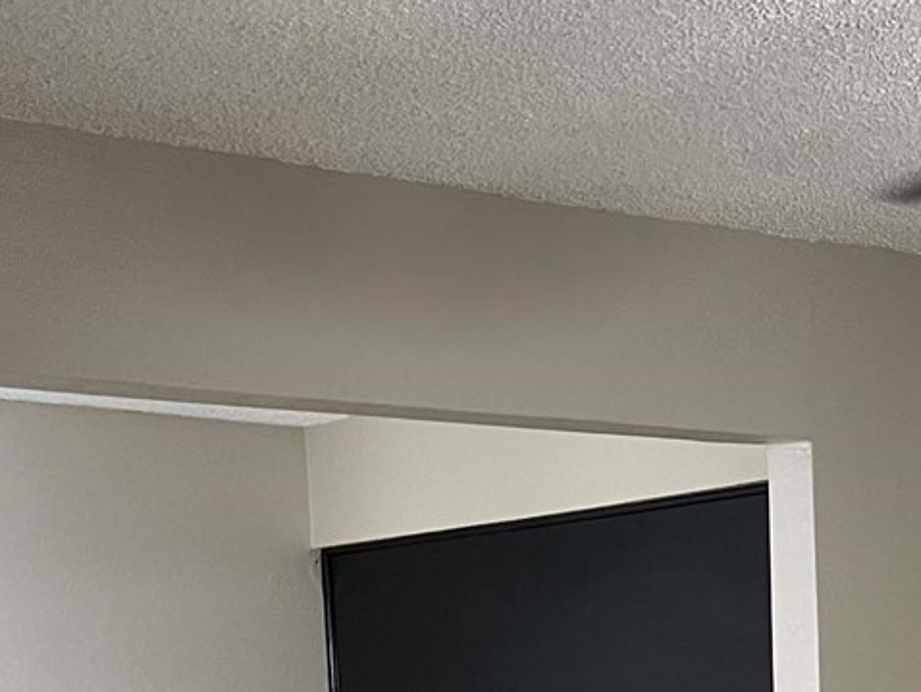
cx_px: 956
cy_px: 1085
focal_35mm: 87
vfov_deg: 15.5
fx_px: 2316
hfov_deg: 21.6
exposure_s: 1/60
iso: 100
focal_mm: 5.1
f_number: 1.6
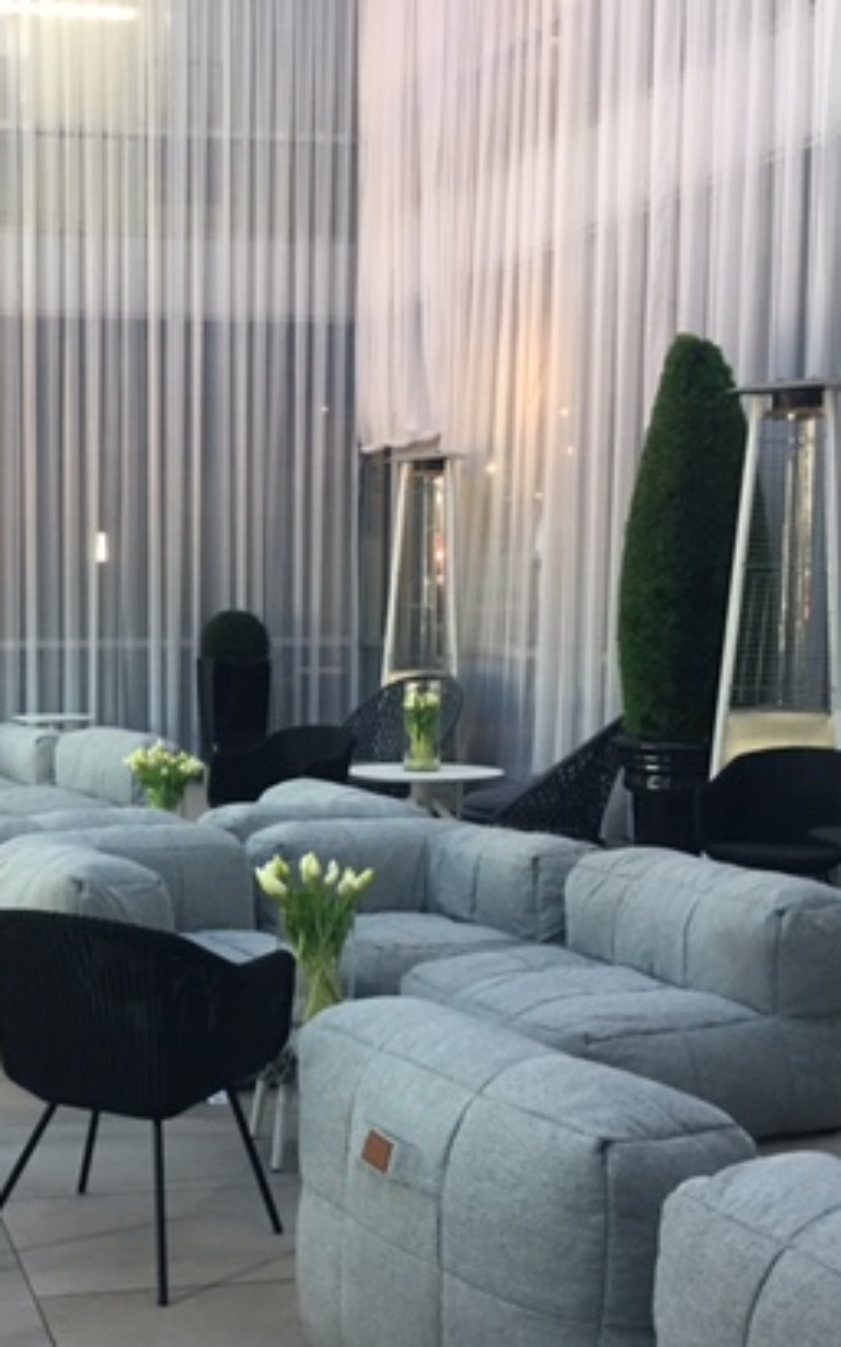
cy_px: 785
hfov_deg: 25.9
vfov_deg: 41.7
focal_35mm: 48
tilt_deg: -5.2
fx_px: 1761
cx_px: 69
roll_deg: -0.2
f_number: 2.2
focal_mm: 4.15
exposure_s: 1/30
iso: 100
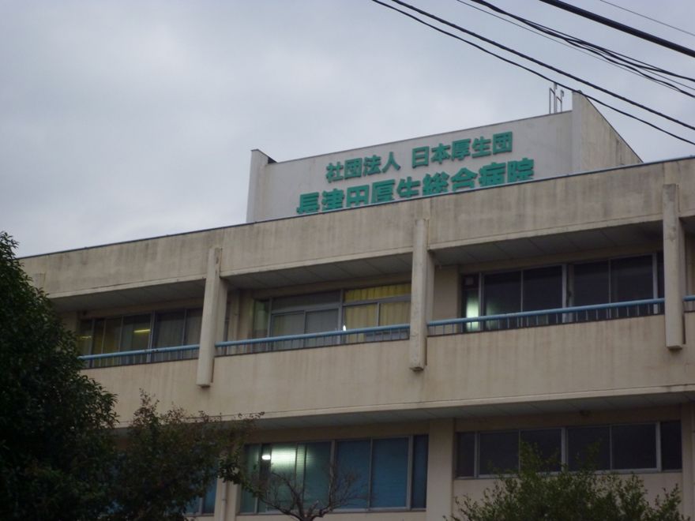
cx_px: 348
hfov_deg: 27.8
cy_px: 260
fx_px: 1405
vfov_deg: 21.0
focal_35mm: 70
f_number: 4.9
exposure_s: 1/40
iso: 200
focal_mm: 12.2
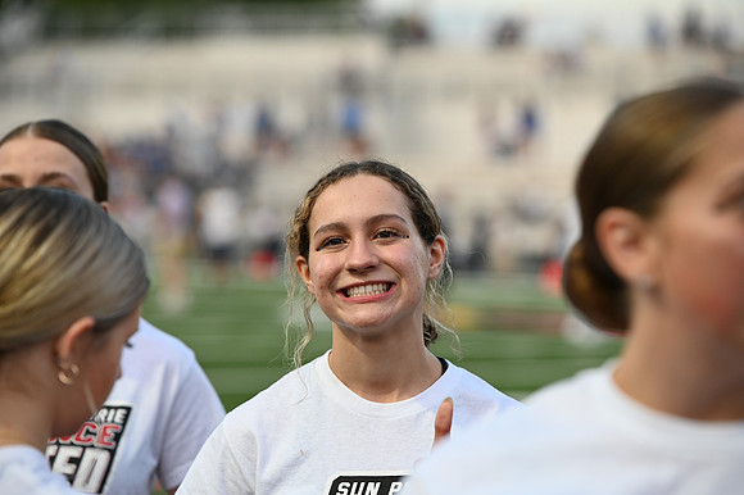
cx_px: 372
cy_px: 248
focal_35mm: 200
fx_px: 4131
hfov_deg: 10.3
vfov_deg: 6.9
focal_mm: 200
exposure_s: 1/320
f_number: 5
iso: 800
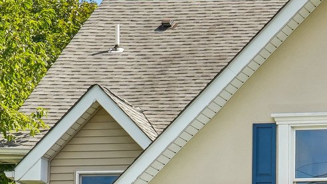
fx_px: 2229
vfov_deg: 4.7
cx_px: 308
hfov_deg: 8.4
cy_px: 342
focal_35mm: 257
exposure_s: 1/100
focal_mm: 59
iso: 100
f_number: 10
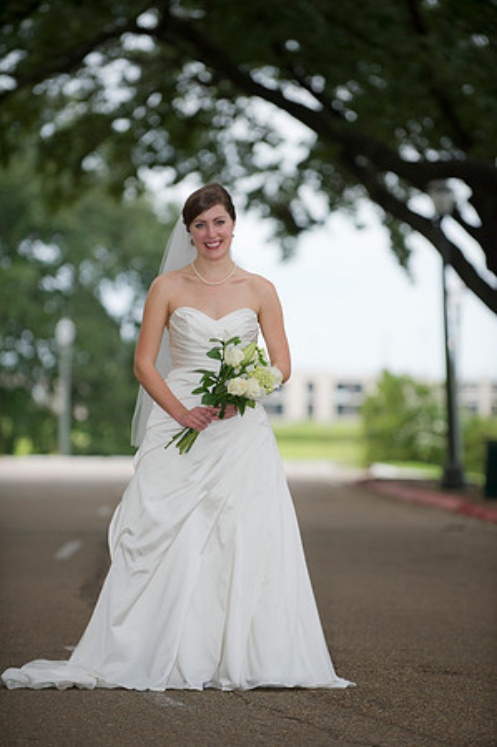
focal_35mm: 160
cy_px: 374
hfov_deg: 8.6
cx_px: 248
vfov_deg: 12.9
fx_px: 3321
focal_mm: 160
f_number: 2.8
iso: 400
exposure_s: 1/250
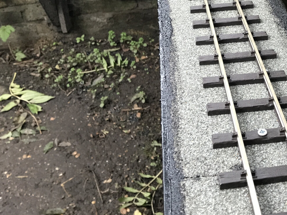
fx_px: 473
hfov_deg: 32.8
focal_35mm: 57
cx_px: 231
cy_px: 47
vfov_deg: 25.3
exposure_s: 1/33
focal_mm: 3.99
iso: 32
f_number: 1.8
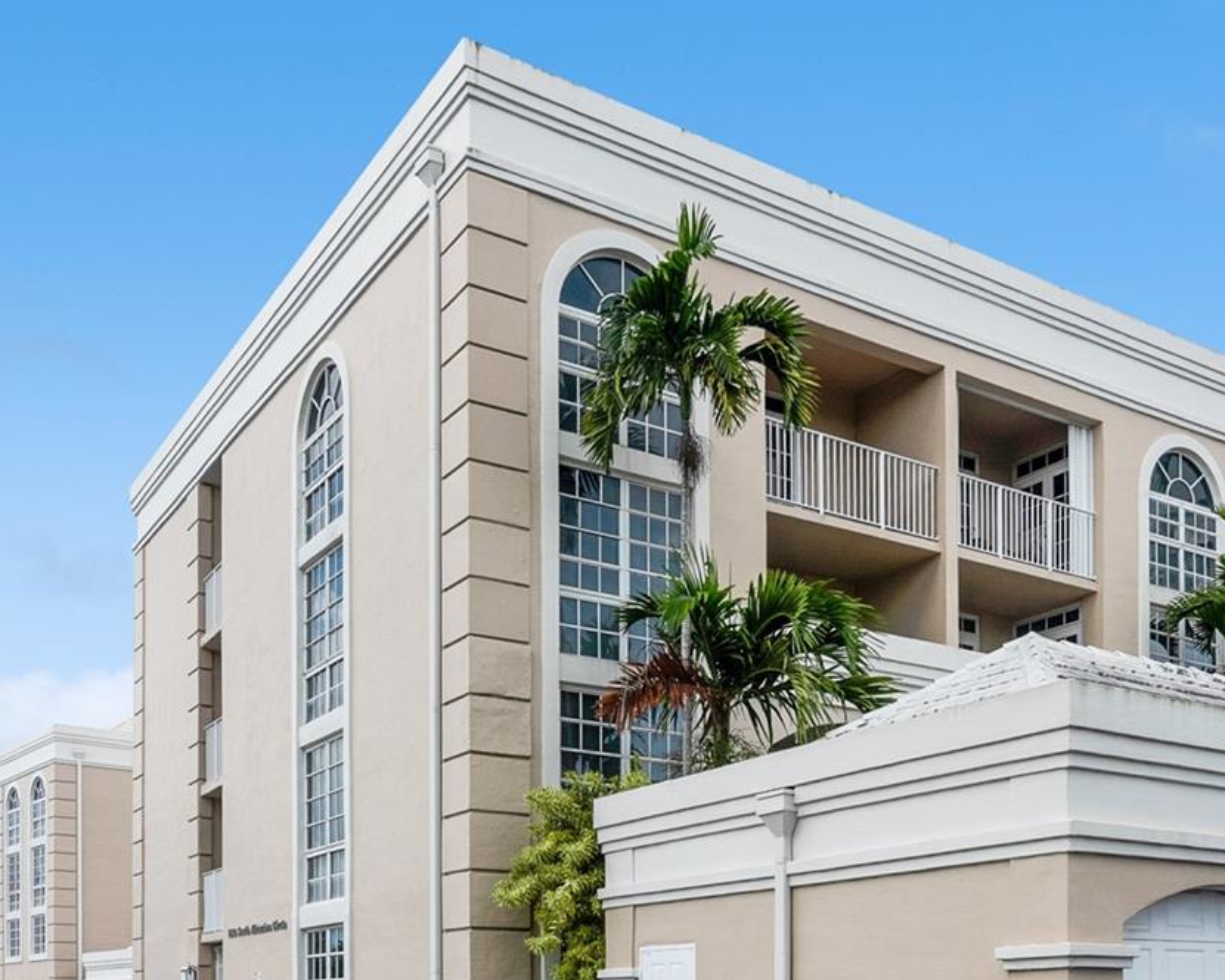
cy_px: 686
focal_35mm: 38
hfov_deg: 47.8
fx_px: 1378
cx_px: 700
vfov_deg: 38.5
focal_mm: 21
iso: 200
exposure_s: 1/400
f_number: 8
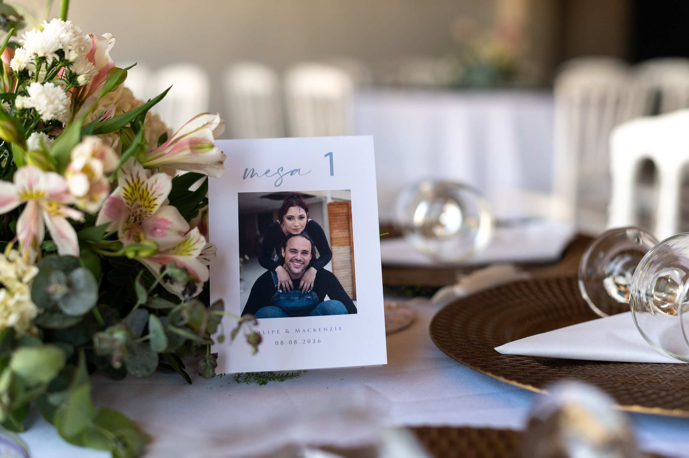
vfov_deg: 27.0
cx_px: 344
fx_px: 956
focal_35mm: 50
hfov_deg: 39.6
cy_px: 229
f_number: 2.5
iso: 500
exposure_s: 1/640
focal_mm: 50
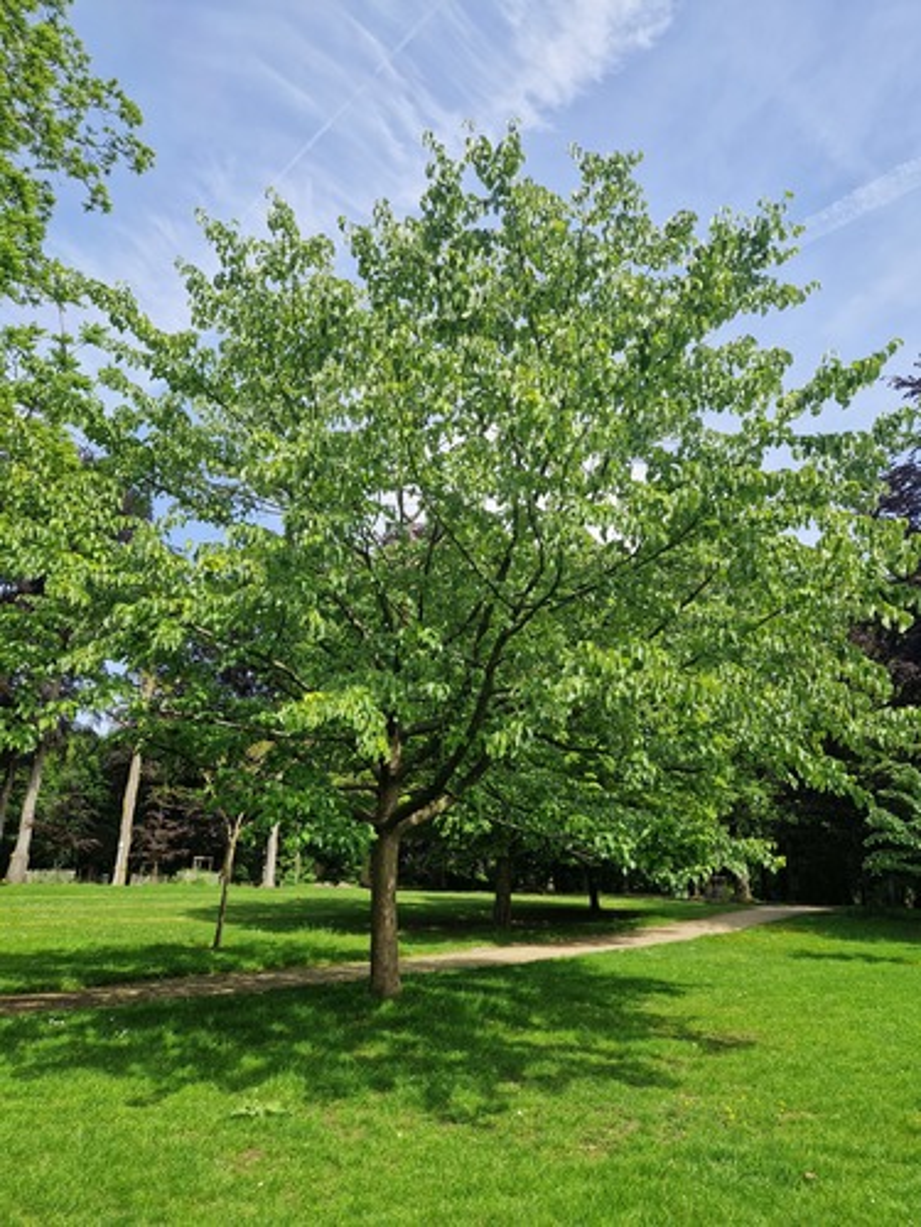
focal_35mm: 23
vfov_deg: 73.9
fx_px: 816
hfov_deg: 58.9
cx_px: 460
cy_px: 614
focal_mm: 5.4
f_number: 1.8
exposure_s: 1/1036
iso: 50
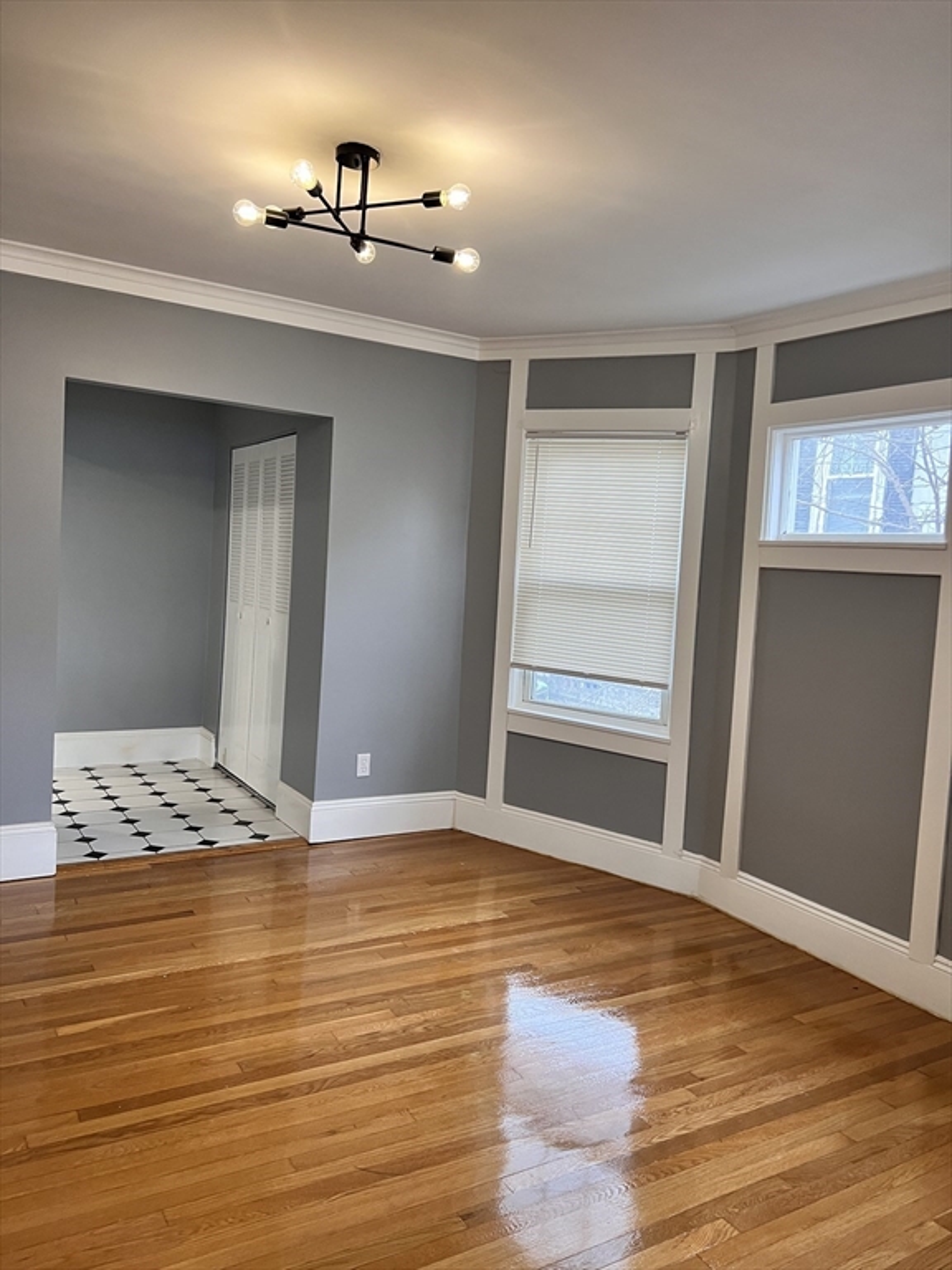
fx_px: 953
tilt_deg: -3.6
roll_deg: -3.2
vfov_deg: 67.3
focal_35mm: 26
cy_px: 635
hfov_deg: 53.1
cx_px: 476
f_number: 1.5
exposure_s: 1/60
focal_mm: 5.7
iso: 100
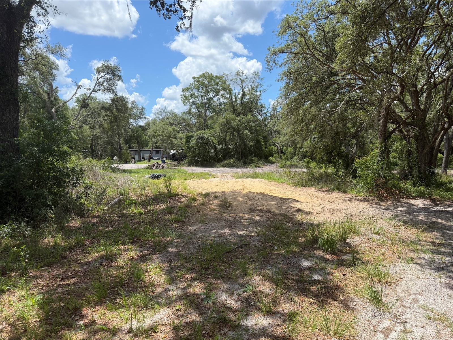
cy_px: 170
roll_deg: +0.3
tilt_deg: -3.8
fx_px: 314
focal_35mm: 24
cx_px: 226
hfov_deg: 71.6
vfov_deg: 56.8
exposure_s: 1/3425
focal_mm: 6.76
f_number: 1.78
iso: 100
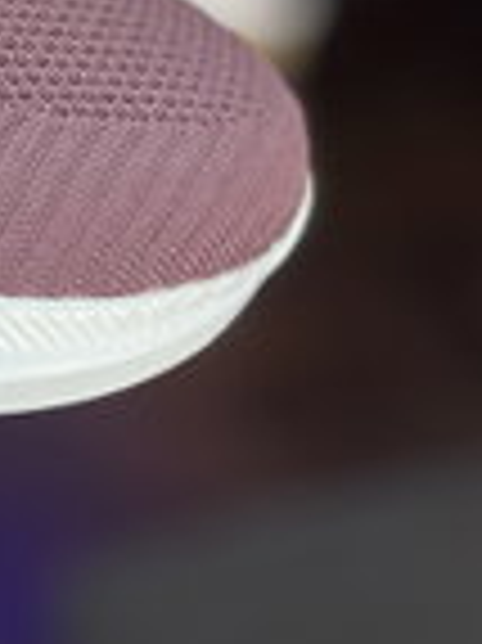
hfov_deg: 13.8
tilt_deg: -28.6
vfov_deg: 18.9
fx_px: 1804
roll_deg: -1.9
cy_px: -178
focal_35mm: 97
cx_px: -342
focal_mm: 5.1
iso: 80
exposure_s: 1/100
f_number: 1.6
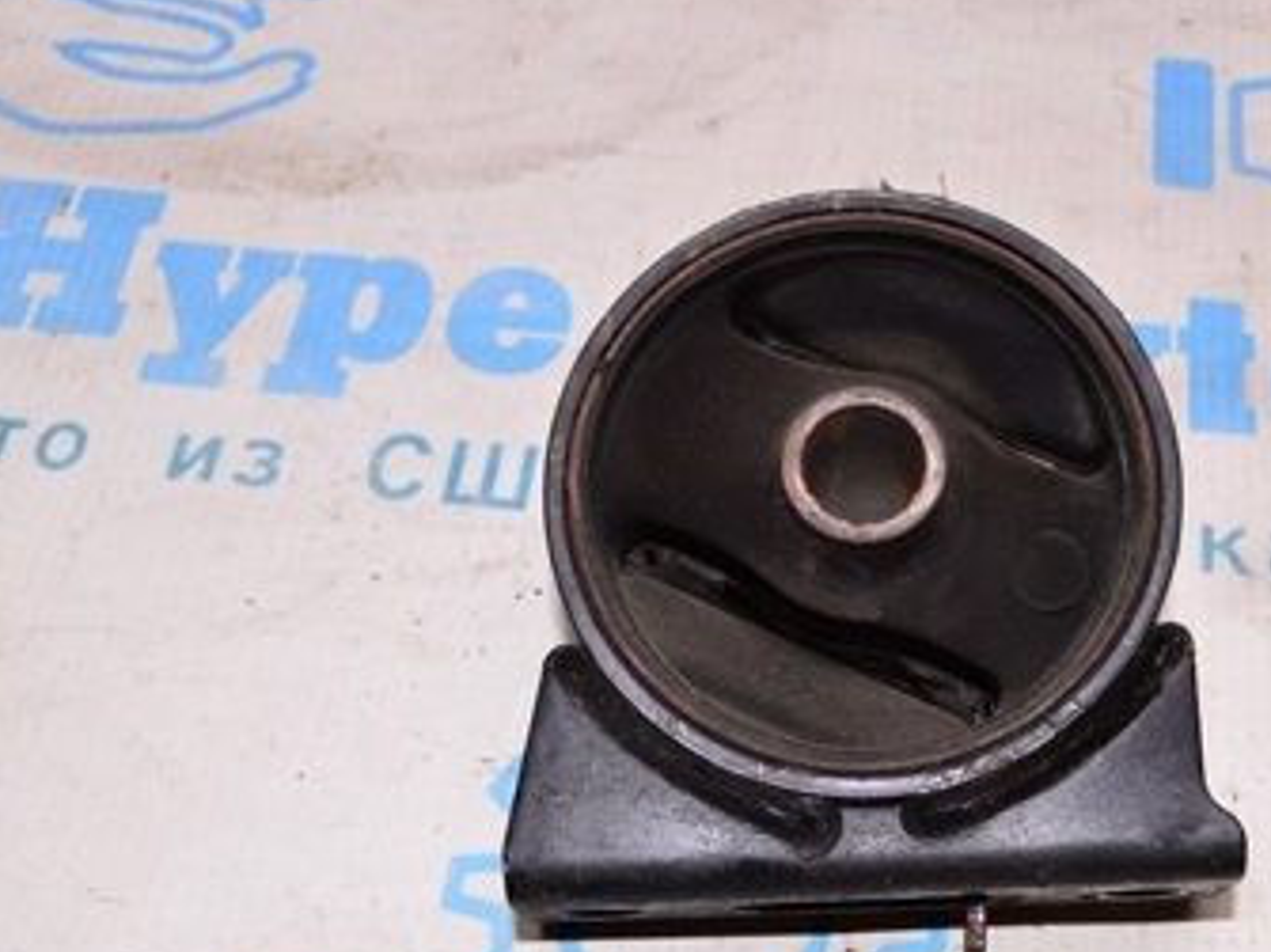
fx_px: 2019
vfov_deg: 26.5
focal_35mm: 55
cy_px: 537
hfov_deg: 34.7
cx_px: 816
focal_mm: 20
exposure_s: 1/125
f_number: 8
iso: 1600
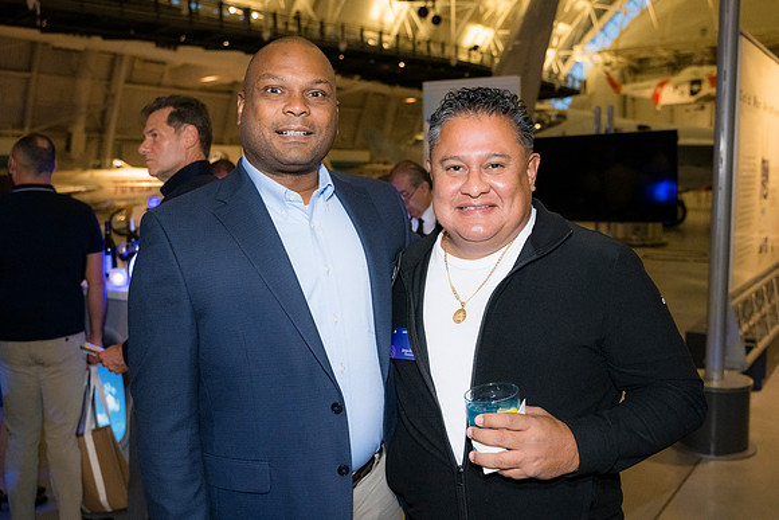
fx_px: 725
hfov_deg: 56.5
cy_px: 260
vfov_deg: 39.4
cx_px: 390
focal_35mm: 34
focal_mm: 33.5
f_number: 4
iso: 3200
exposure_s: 1/125
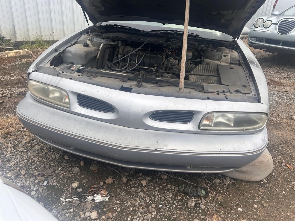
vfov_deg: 53.1
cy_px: 110
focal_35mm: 26
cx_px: 148
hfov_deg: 67.3
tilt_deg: -23.1
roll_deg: -2.7
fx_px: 222
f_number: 1.5
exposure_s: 1/1808
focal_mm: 5.7
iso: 50
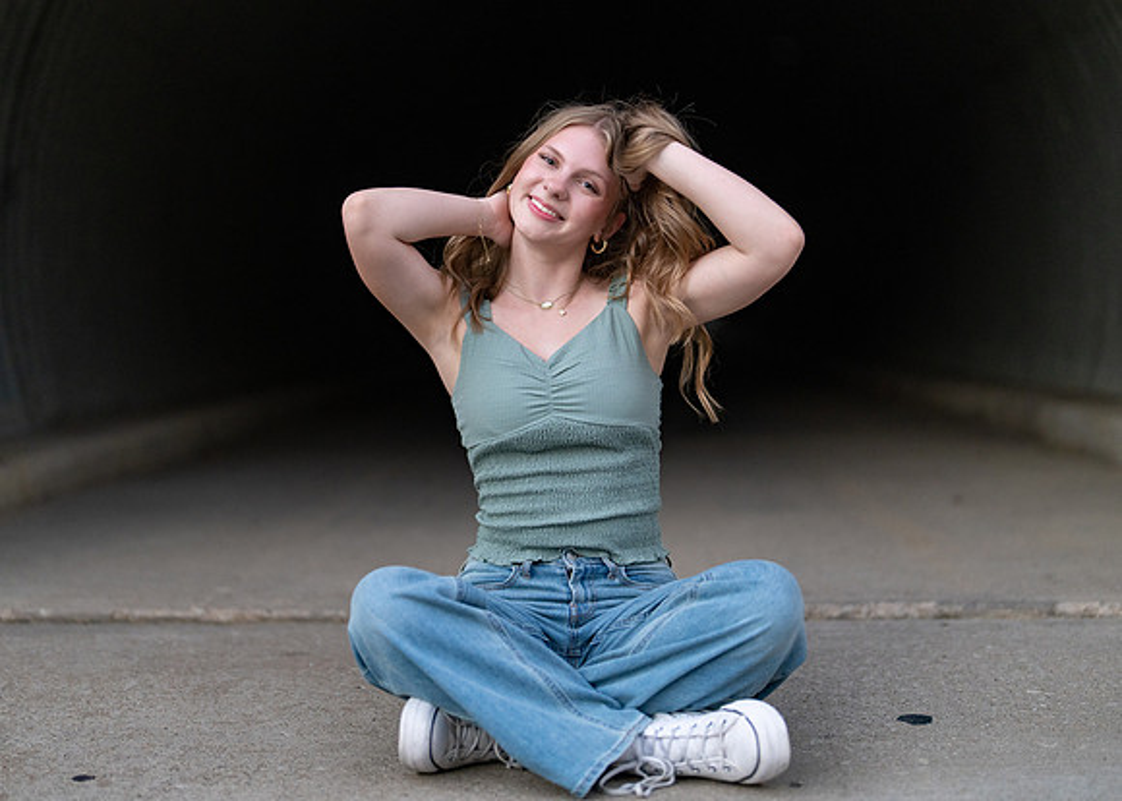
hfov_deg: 33.1
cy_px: 357
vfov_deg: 23.9
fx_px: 1889
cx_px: 534
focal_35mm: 59
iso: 640
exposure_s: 1/400
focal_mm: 50
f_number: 1.2
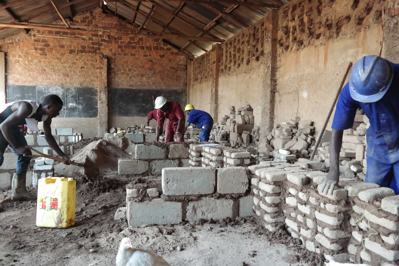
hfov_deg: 65.5
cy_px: 132
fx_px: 310
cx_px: 199
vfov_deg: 46.4
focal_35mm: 28
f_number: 5.6
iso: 3200
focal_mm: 18
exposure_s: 1/200
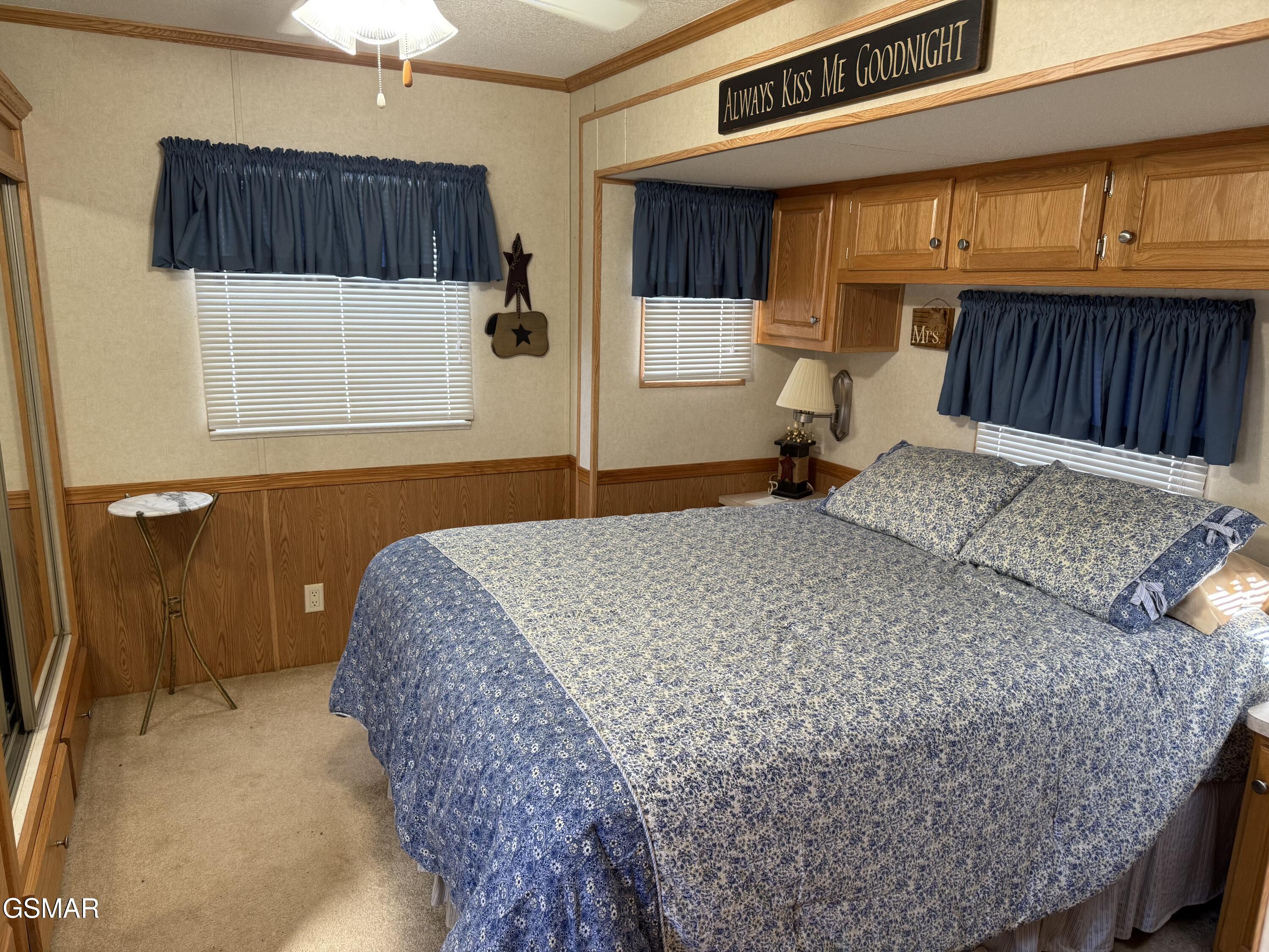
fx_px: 880
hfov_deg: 71.6
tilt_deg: -11.8
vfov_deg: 56.8
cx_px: 634
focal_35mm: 24
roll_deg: -0.5
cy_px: 476
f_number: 1.78
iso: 160
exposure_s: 1/60
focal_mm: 6.76
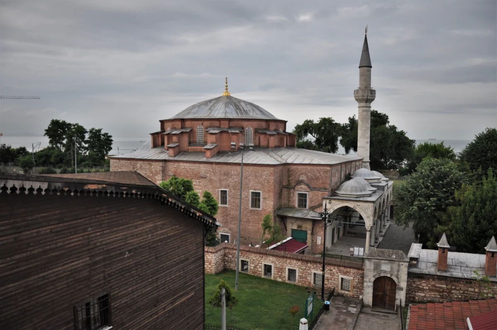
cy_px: 165
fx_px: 372
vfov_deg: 47.8
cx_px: 248
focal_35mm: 27
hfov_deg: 67.4
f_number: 3.5
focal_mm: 18
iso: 200
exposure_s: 1/640
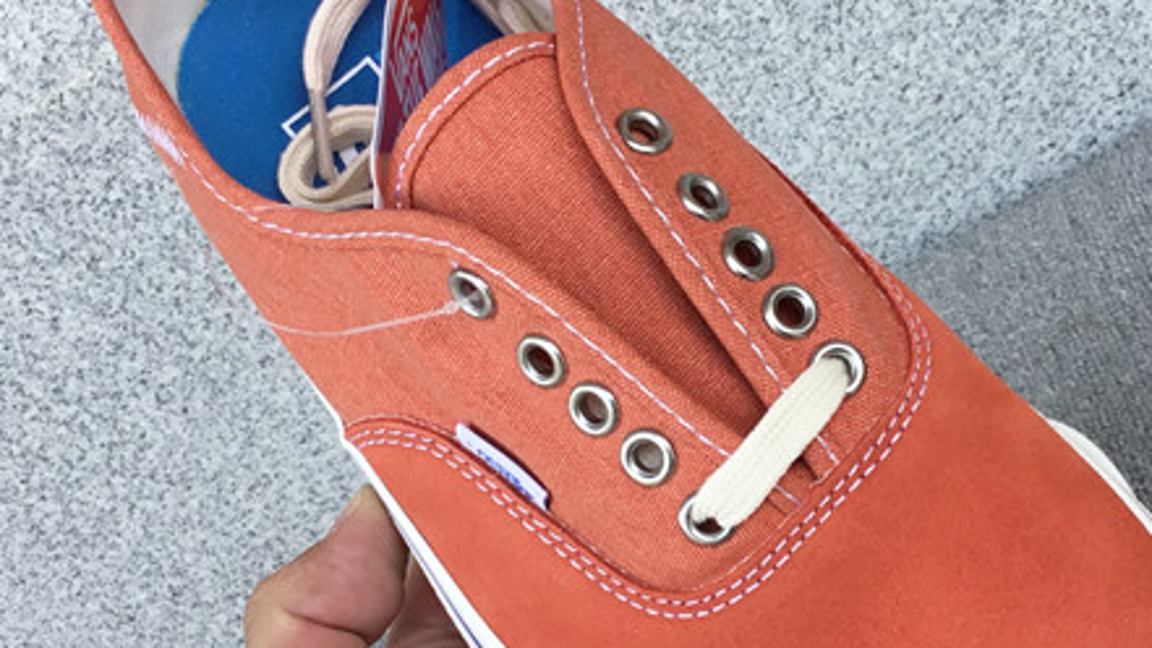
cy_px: 427
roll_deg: +39.9
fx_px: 2108
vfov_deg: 17.4
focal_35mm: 69
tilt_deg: -40.7
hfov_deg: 30.4
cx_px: 760
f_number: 2.4
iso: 25
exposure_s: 1/260
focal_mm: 3.3
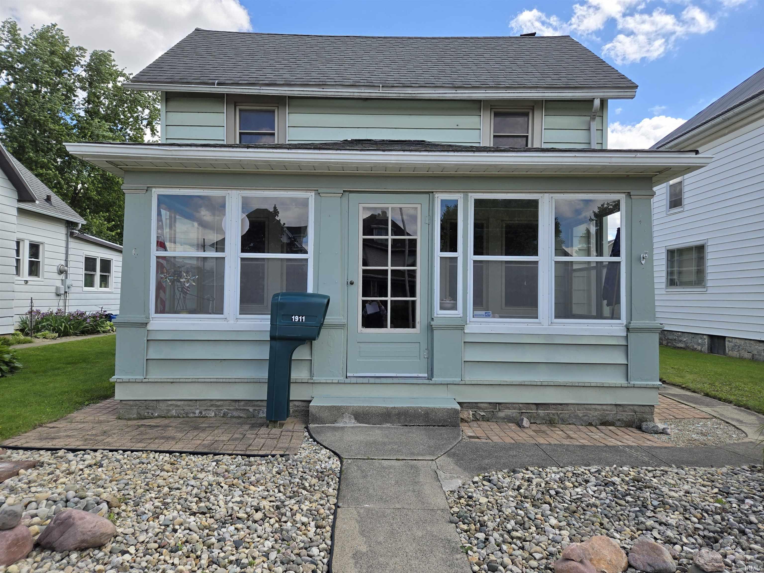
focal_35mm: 23
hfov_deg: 73.9
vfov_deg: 58.9
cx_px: 382
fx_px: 508
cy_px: 286
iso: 25
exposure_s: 1/1433
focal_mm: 5.4
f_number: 1.8
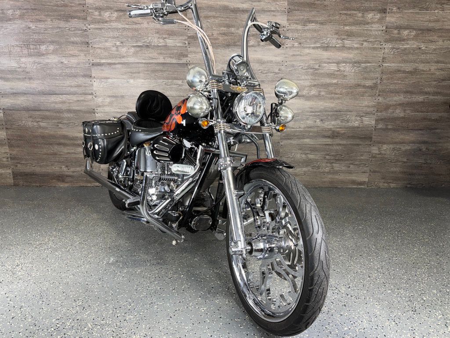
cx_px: 225
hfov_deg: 71.6
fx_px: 312
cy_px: 169
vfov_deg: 56.8
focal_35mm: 24
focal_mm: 6.76
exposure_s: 1/27
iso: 64
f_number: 1.78
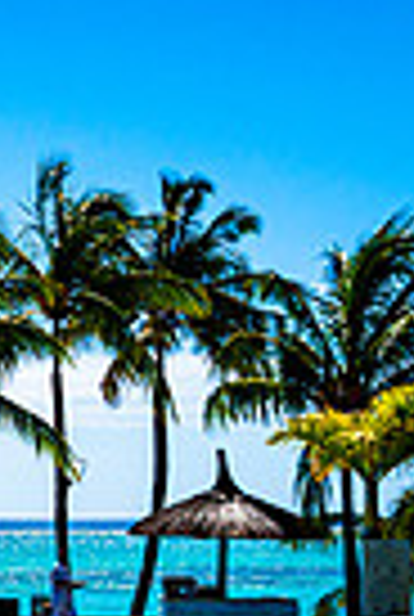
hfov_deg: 8.1
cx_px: -768
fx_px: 2557
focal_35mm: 149
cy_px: 512
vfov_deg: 13.7
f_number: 6.3
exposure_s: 1/2500
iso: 160
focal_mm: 35
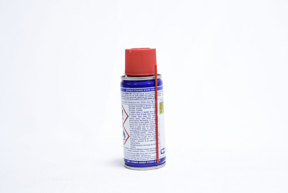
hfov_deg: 28.8
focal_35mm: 70
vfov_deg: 19.5
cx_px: 144
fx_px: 560
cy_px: 96
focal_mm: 70
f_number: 8
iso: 3200
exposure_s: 1/250
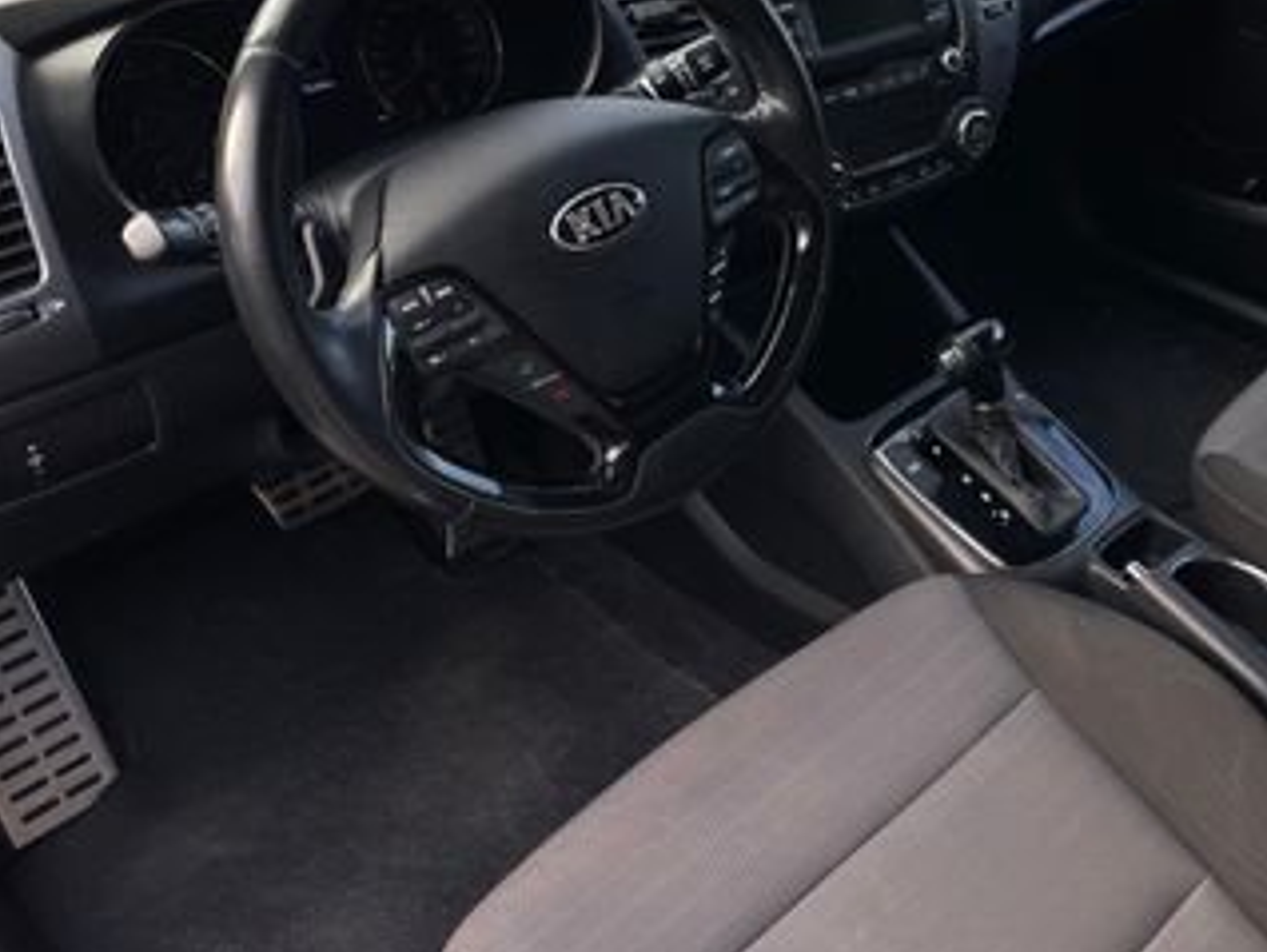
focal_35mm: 37
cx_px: 932
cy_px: 279
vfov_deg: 38.0
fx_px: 1355
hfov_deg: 48.4
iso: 40
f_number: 1.6
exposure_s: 1/175
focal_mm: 5.1
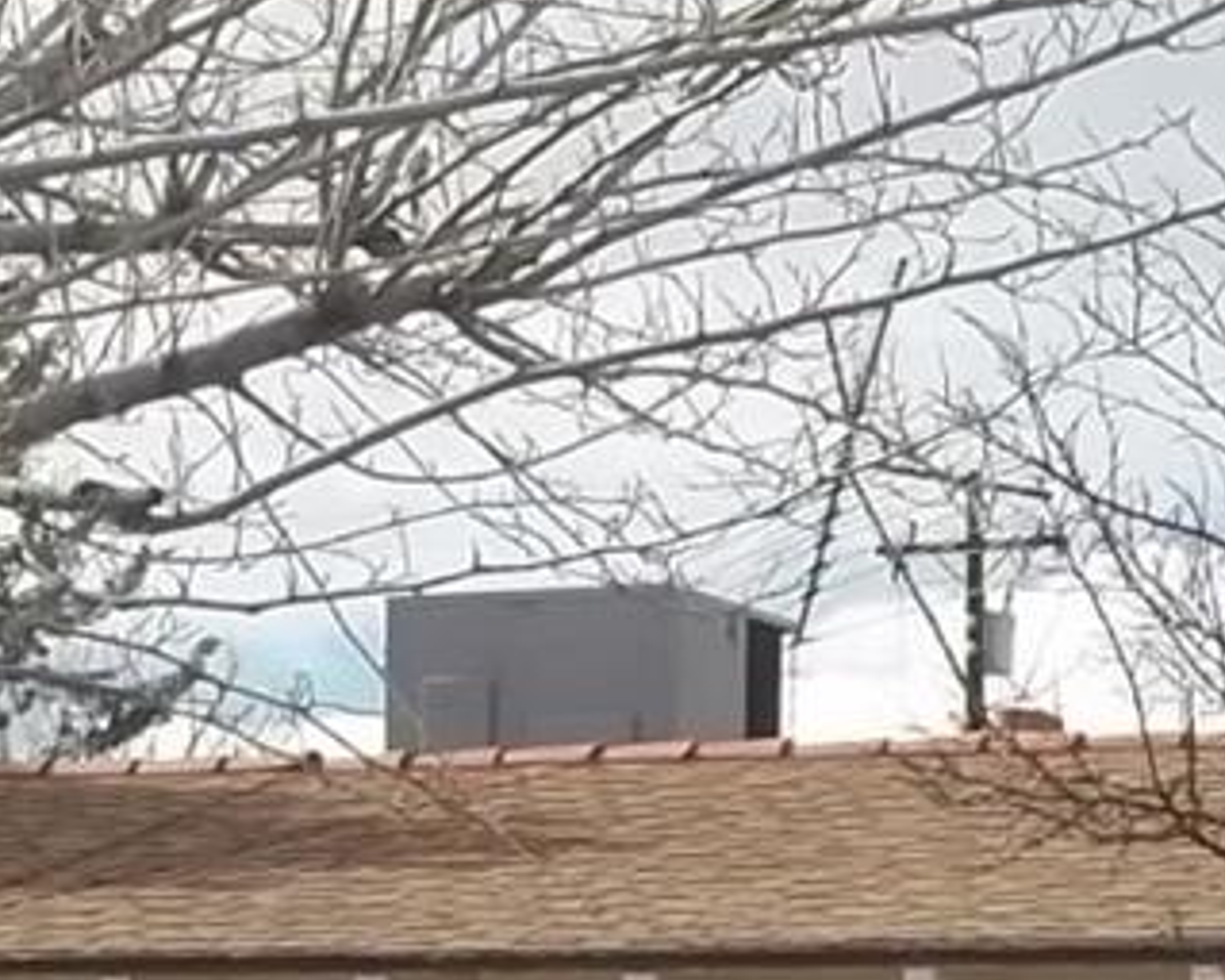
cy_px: 1180
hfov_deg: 12.9
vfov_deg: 10.3
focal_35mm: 147
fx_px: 5328
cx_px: 1336
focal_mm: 5.7
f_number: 8.8
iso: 64
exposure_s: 1/100
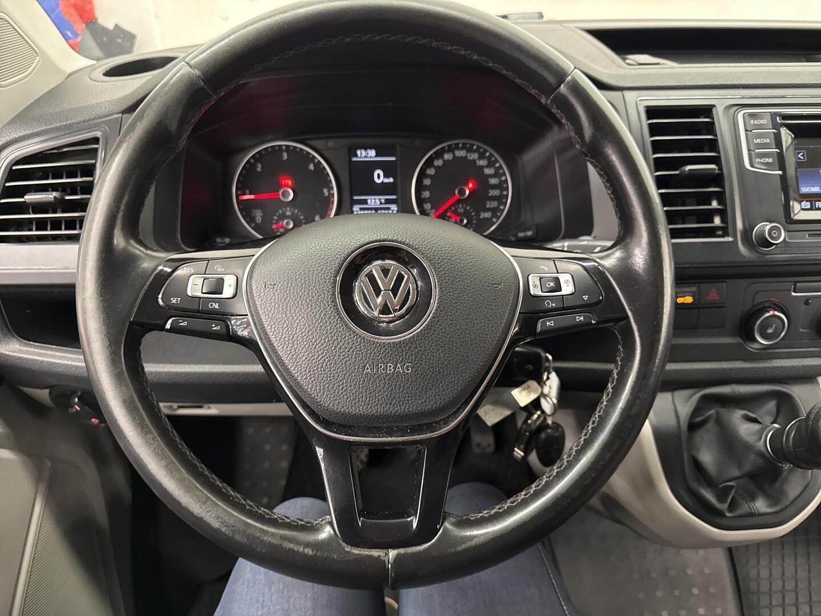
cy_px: 308
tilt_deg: -37.1
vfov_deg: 56.8
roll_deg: -0.5
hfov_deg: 71.6
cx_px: 410
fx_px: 569
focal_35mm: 24
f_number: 1.78
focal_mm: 6.76
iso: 640
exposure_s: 1/33
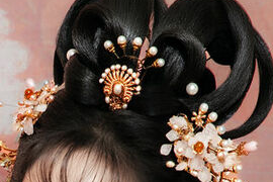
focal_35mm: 370
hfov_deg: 5.5
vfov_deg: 3.7
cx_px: -68
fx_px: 2806
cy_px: 299
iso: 100
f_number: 5
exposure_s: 1/160
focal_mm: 97
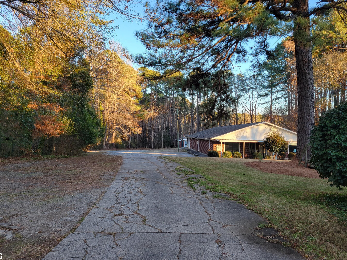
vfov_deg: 48.2
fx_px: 291
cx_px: 173
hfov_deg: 61.7
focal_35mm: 29
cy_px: 124
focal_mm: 5.4
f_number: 1.8
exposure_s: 1/200
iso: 40
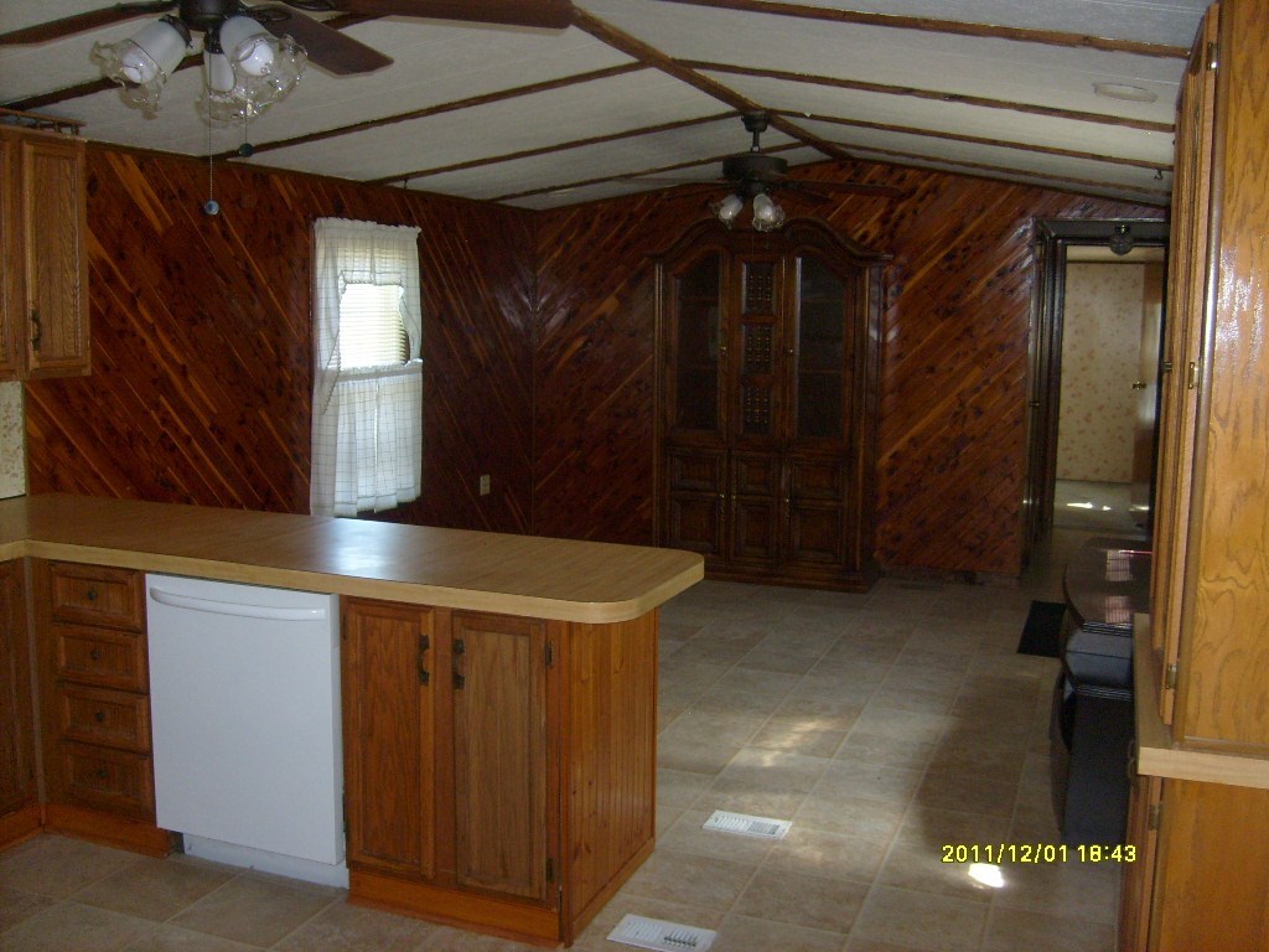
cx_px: 634
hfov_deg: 52.6
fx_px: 1283
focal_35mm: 35
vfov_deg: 40.7
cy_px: 476
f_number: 2.8
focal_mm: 5.8
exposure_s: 1/45
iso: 100
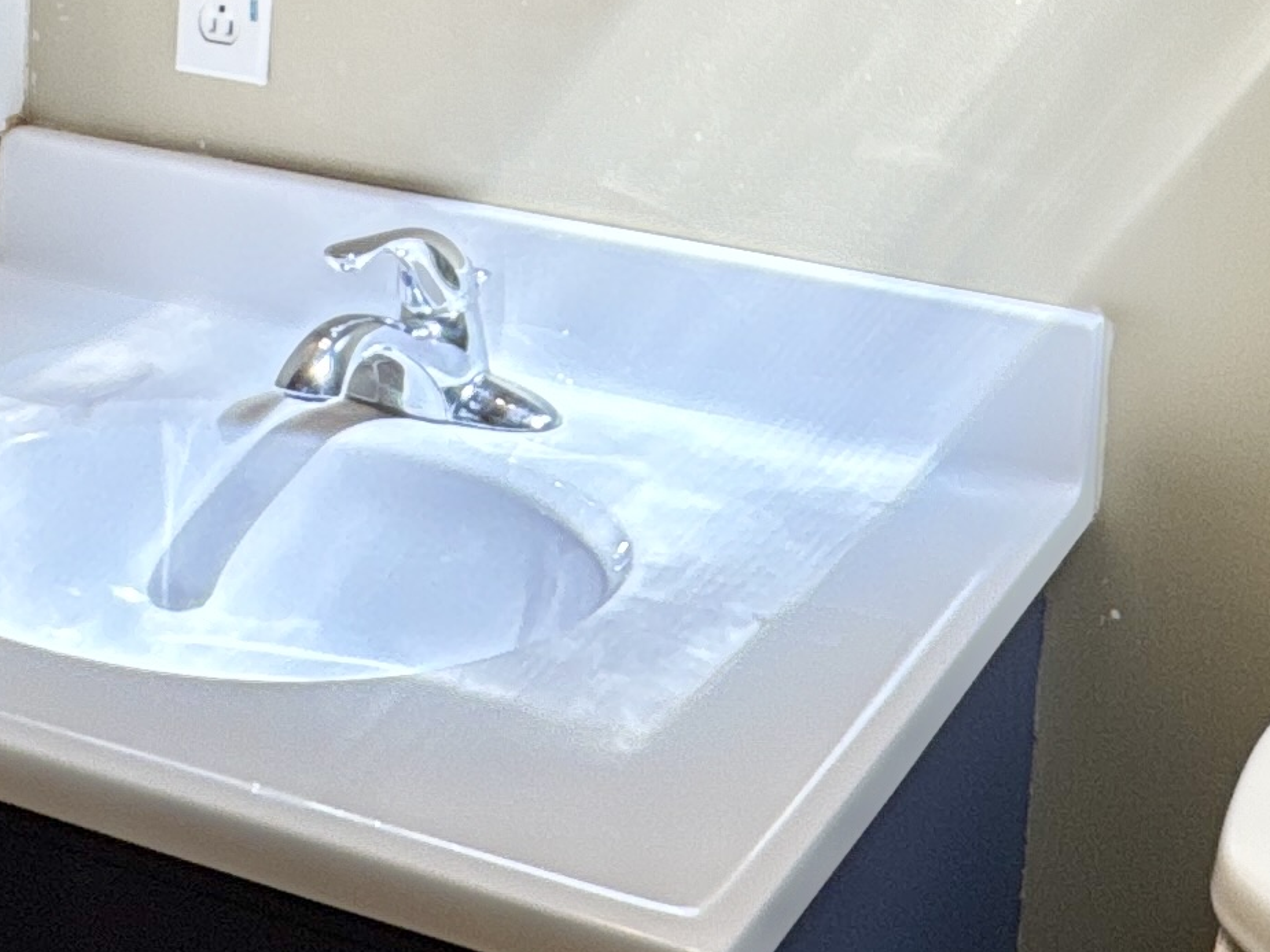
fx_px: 2238
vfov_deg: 21.6
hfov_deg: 31.1
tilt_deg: -4.1
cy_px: -292
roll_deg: -3.1
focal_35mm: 61
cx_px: 950
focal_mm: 2.22
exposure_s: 1/120
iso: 80
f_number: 2.2
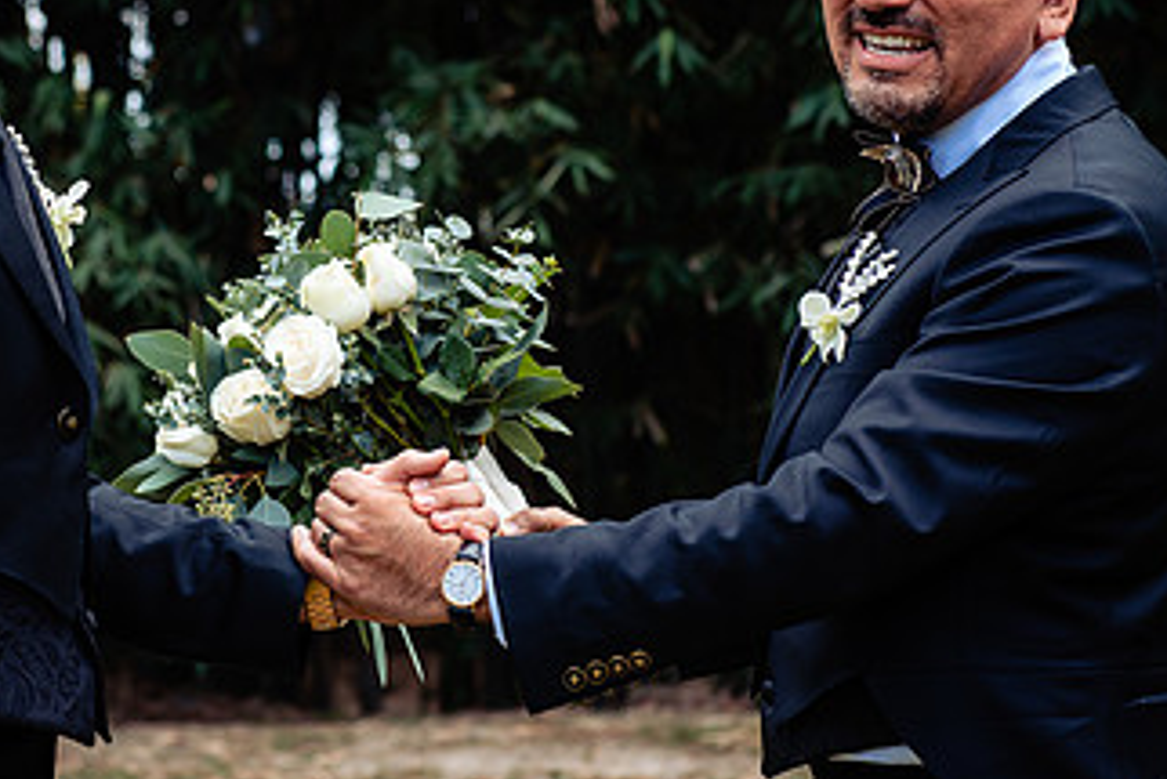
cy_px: 172
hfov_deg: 16.2
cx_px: 348
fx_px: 4086
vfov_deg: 10.9
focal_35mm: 126
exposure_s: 1/160
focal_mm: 70
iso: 250
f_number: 4.5
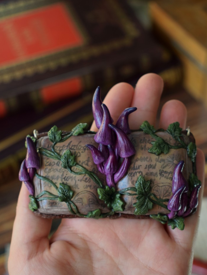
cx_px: 111
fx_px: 566
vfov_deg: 27.3
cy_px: 166
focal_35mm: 71
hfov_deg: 20.7
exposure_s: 1/100
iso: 400
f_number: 5
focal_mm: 40
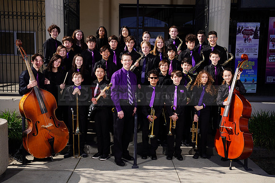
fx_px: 298
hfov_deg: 49.5
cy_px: 92
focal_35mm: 39
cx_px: 138
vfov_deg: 34.2
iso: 100
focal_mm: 39
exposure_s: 1/250
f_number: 10
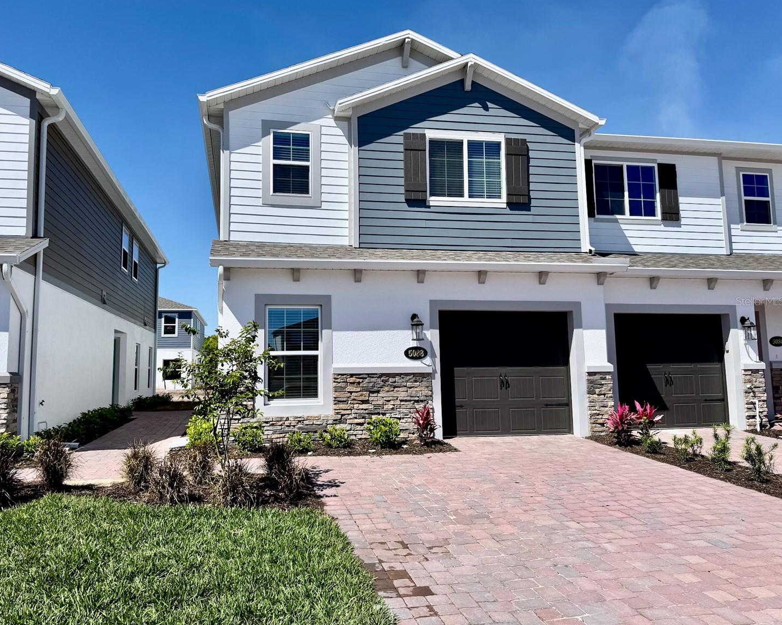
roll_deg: +0.5
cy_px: 301
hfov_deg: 65.9
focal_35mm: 26
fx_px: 602
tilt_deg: +6.3
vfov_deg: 54.9
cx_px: 353
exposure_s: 1/6410
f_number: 1.78
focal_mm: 6.76
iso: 80
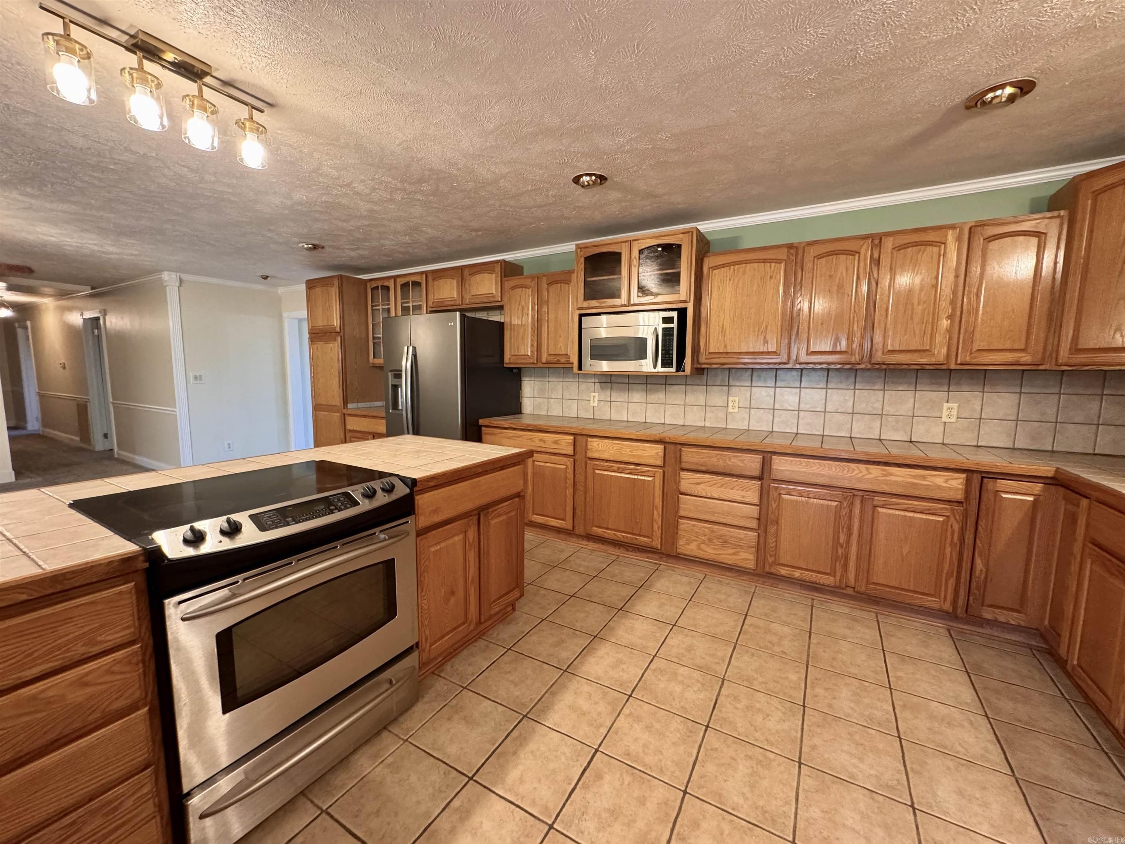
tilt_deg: -7.4
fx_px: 455
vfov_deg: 85.7
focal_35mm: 14
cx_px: 562
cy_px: 422
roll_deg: -0.4
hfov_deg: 102.1
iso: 400
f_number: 2.2
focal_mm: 2.22
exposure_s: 1/60
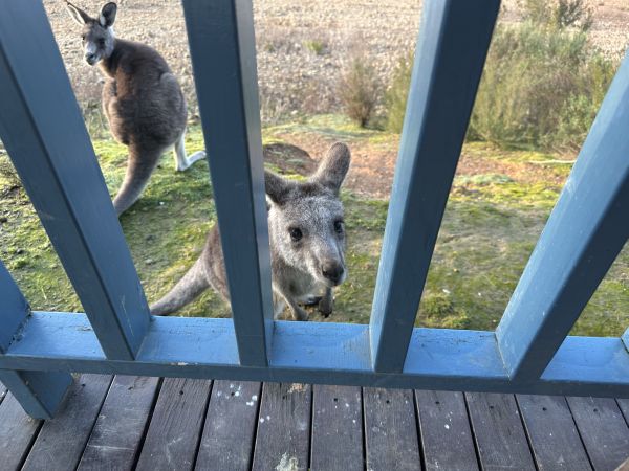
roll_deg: -2.1
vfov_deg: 56.8
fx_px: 436
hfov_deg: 71.6
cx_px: 314
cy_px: 236
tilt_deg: -40.6
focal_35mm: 24
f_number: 1.78
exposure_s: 1/121
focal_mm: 6.86
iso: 80
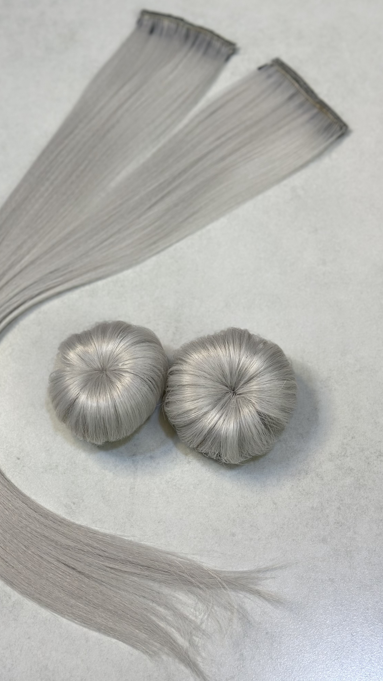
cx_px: 175
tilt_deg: -66.4
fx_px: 957
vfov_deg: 39.2
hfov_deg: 22.6
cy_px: 338
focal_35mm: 53
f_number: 1.78
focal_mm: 6.86
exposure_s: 1/100
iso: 125
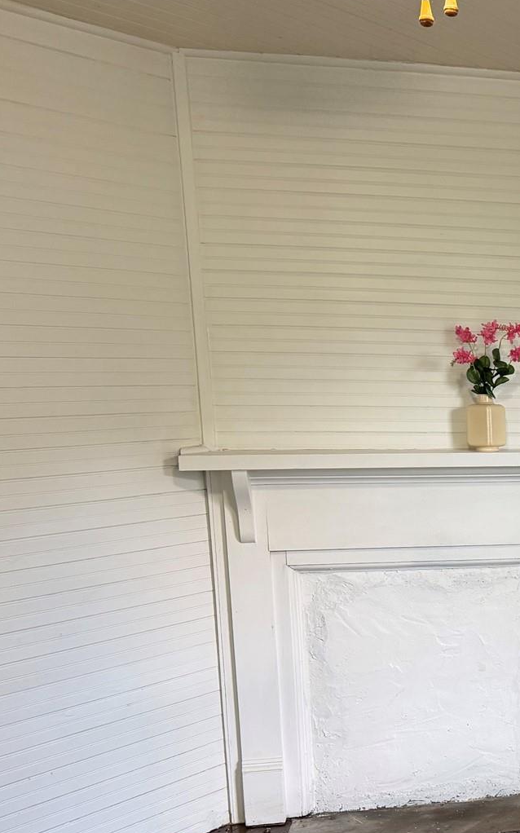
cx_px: 714
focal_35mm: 51
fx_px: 1157
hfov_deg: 22.2
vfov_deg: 38.9
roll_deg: +1.1
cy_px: 581
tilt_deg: -8.6
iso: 160
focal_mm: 6.76
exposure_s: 1/121
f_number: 1.78
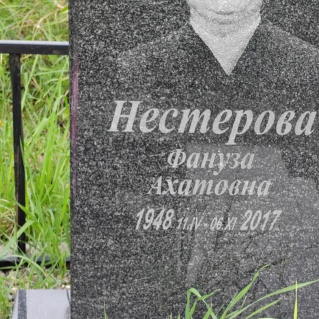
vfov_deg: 16.0
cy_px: 201
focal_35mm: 109
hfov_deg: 15.9
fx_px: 1136
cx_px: 237
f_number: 1.9
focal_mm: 5.52
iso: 100
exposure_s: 1/210
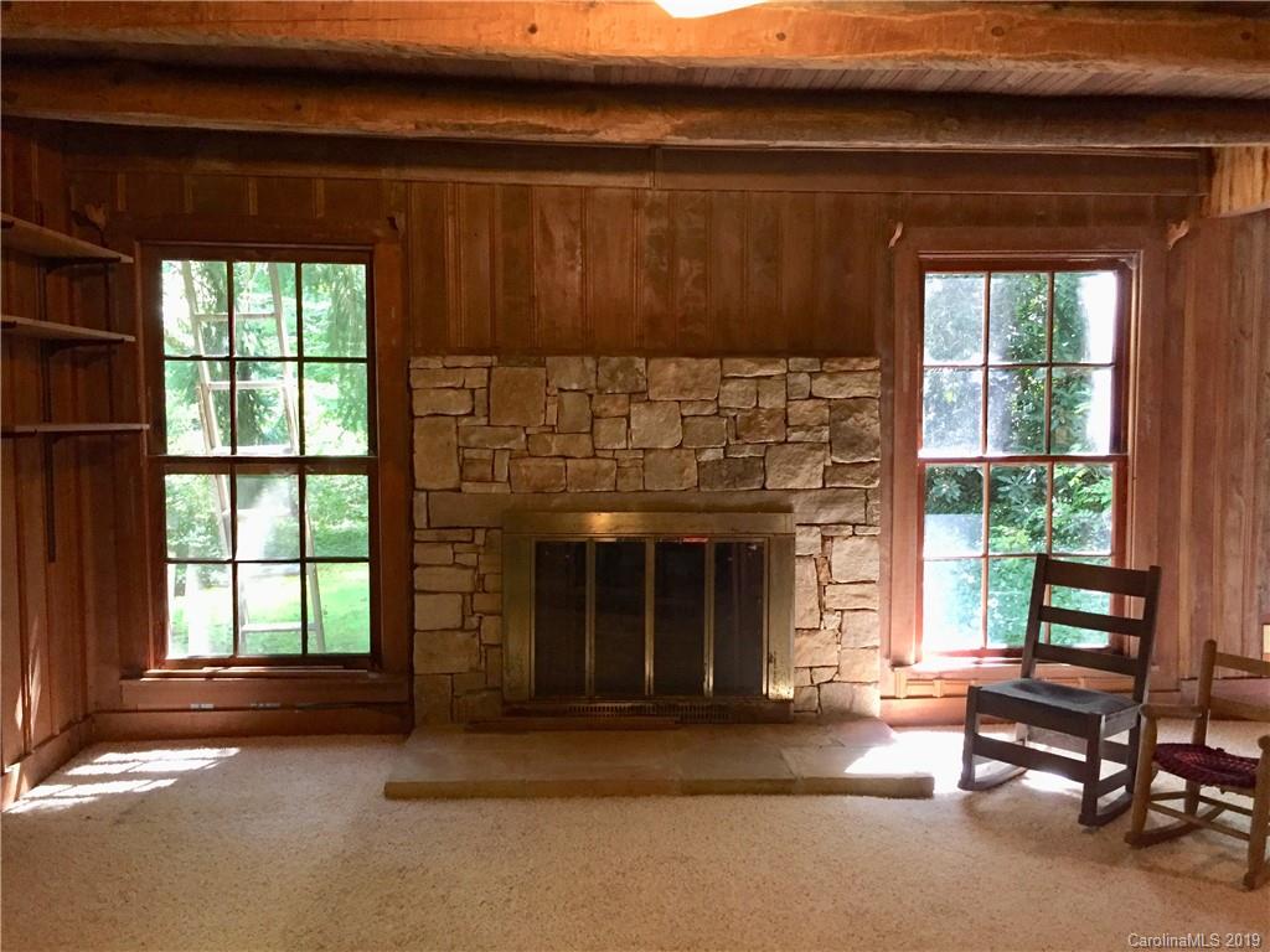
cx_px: 635
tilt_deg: -2.0
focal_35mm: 29
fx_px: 1064
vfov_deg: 48.2
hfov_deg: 61.7
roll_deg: -0.6
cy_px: 476
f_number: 2.2
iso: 200
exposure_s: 1/30
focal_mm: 4.15
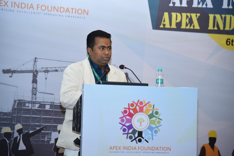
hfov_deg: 17.1
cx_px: 117
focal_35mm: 120
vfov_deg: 11.4
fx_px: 780
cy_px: 78
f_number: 4
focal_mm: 120
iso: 1000
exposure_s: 1/80
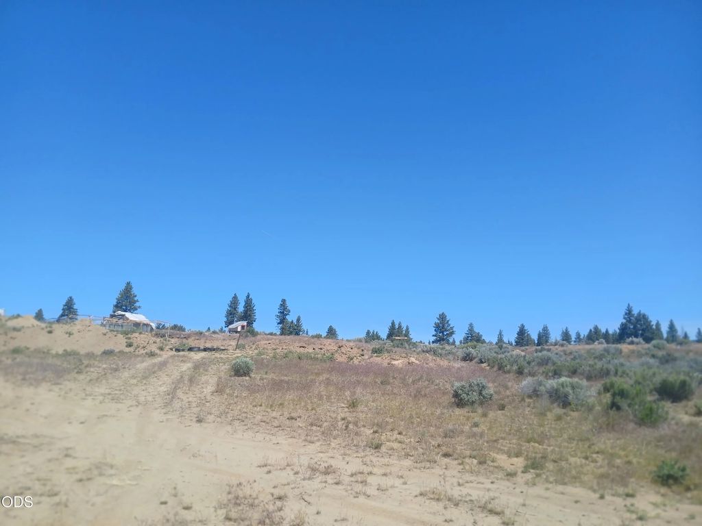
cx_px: 351
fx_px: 527
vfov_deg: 53.1
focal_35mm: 26
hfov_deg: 67.3
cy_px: 263
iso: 20
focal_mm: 3.98
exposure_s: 1/512
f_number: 1.8
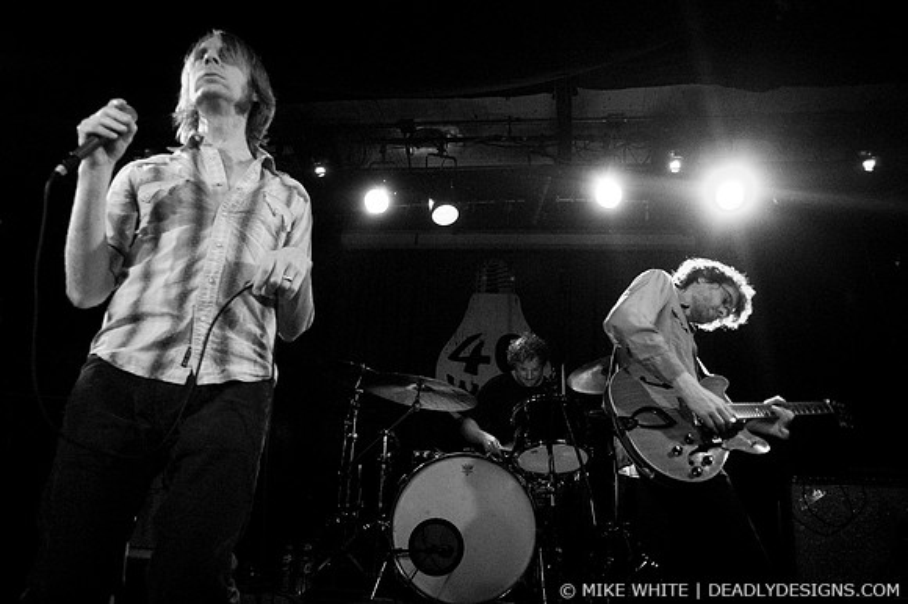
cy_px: 302
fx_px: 756
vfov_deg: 43.6
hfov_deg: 62.0
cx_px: 454
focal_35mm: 30
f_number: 3.2
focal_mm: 20
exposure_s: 1/100
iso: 800
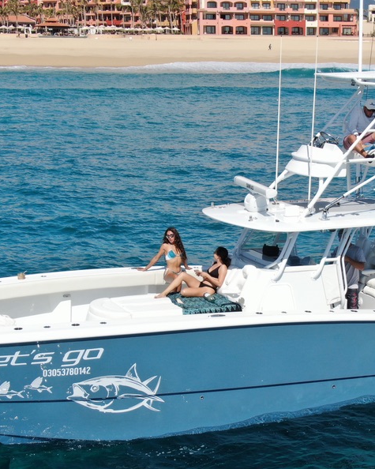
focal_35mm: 74
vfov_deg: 25.7
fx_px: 1027
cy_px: 291
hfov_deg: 20.6
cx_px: 276
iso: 100
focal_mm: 7.71
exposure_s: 1/500
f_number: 3.6
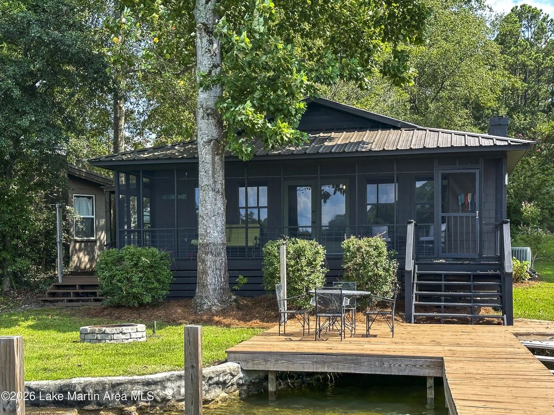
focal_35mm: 48
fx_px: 768
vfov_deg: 30.3
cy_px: 208
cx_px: 277
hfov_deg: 39.7
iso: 64
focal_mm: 6.86
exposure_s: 1/850
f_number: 1.8
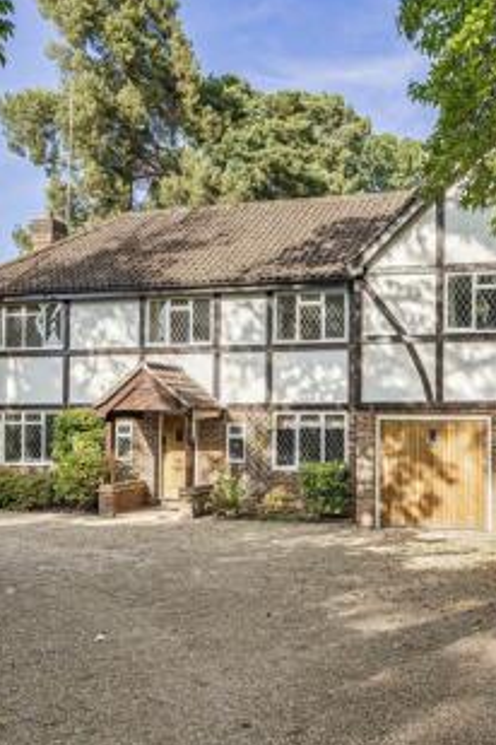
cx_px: 339
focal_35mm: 37
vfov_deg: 51.9
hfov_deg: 35.5
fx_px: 765
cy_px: 375
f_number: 8
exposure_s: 1/160
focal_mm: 24
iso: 160
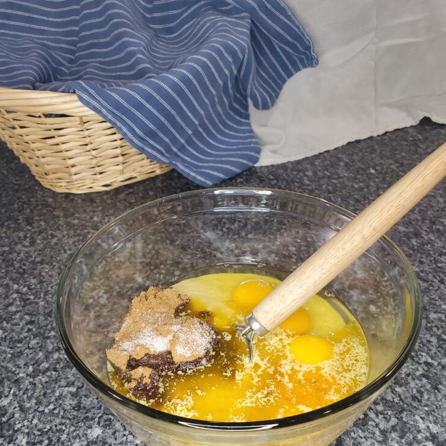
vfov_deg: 50.0
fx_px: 466
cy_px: 306
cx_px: 221
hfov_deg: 51.1
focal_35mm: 32
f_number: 2.4
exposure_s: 1/40
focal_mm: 4.3
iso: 200
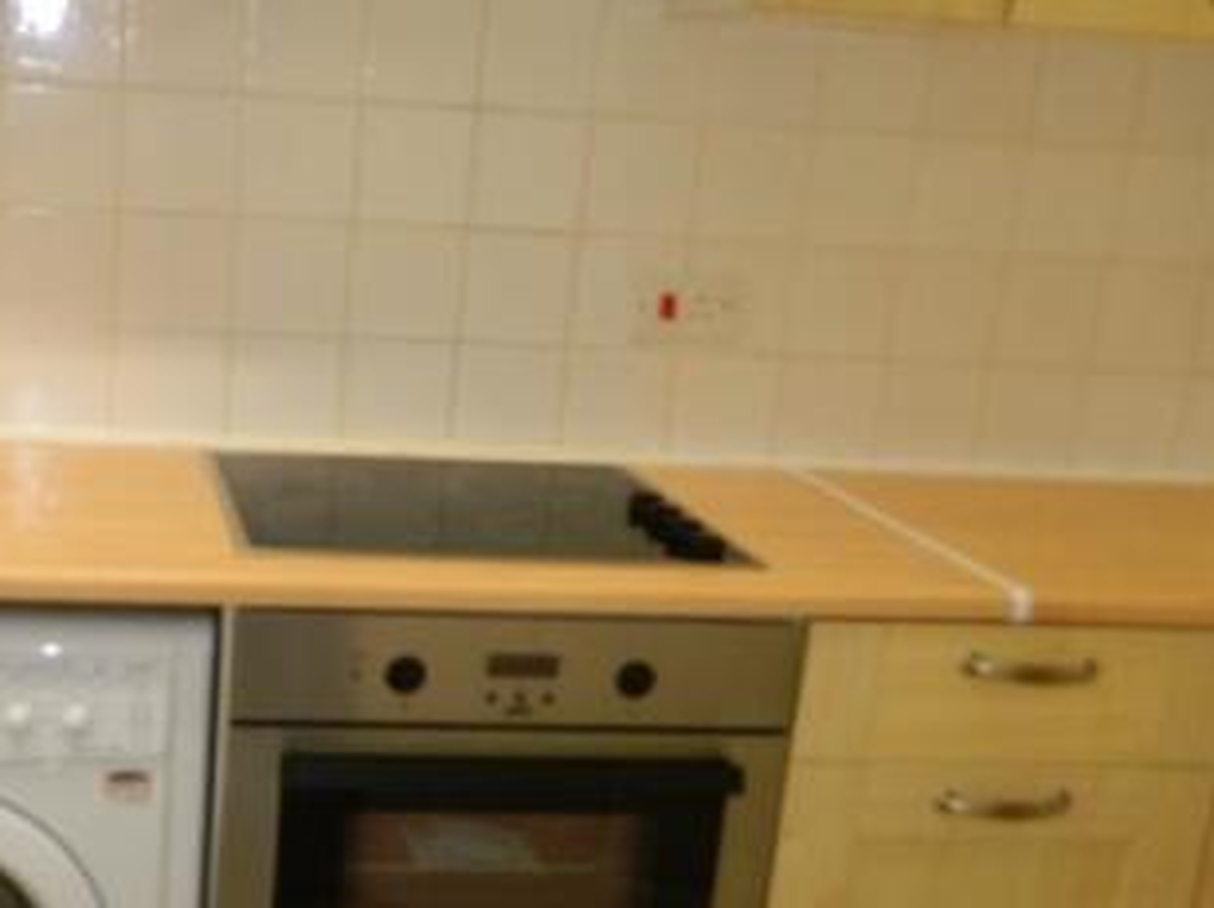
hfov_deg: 39.3
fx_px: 1647
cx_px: 296
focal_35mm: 47
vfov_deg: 30.8
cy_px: 542
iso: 200
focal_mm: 4.5
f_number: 3.1
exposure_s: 1/30
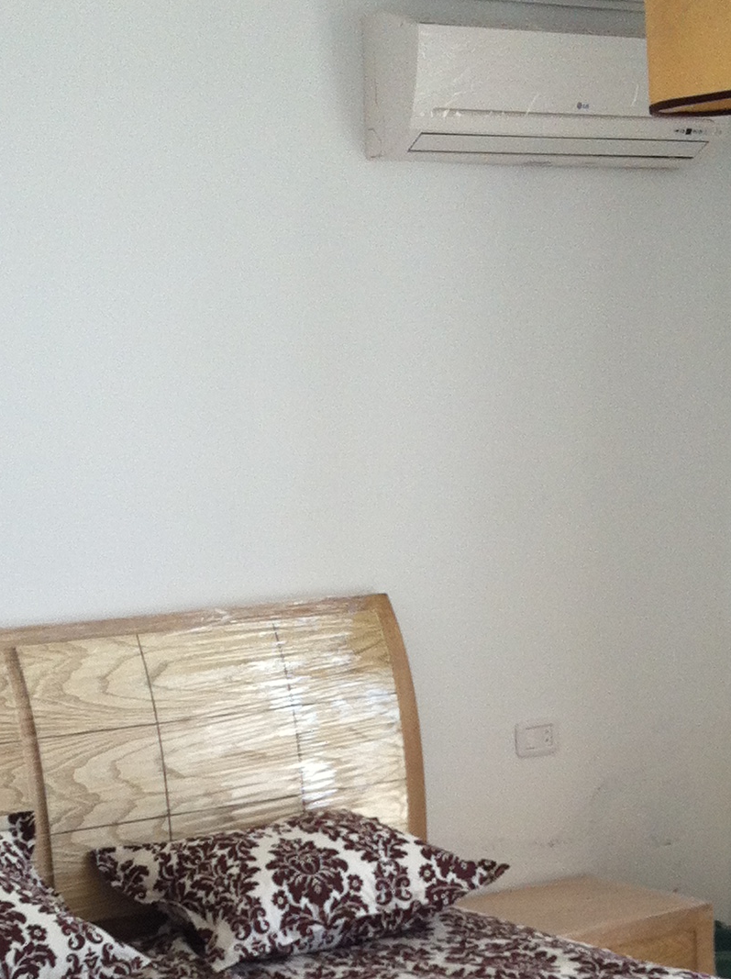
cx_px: 321
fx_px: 2400
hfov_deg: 17.3
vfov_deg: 22.7
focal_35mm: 85
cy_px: 802
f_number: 2.8
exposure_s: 1/120
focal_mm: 3.85
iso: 100
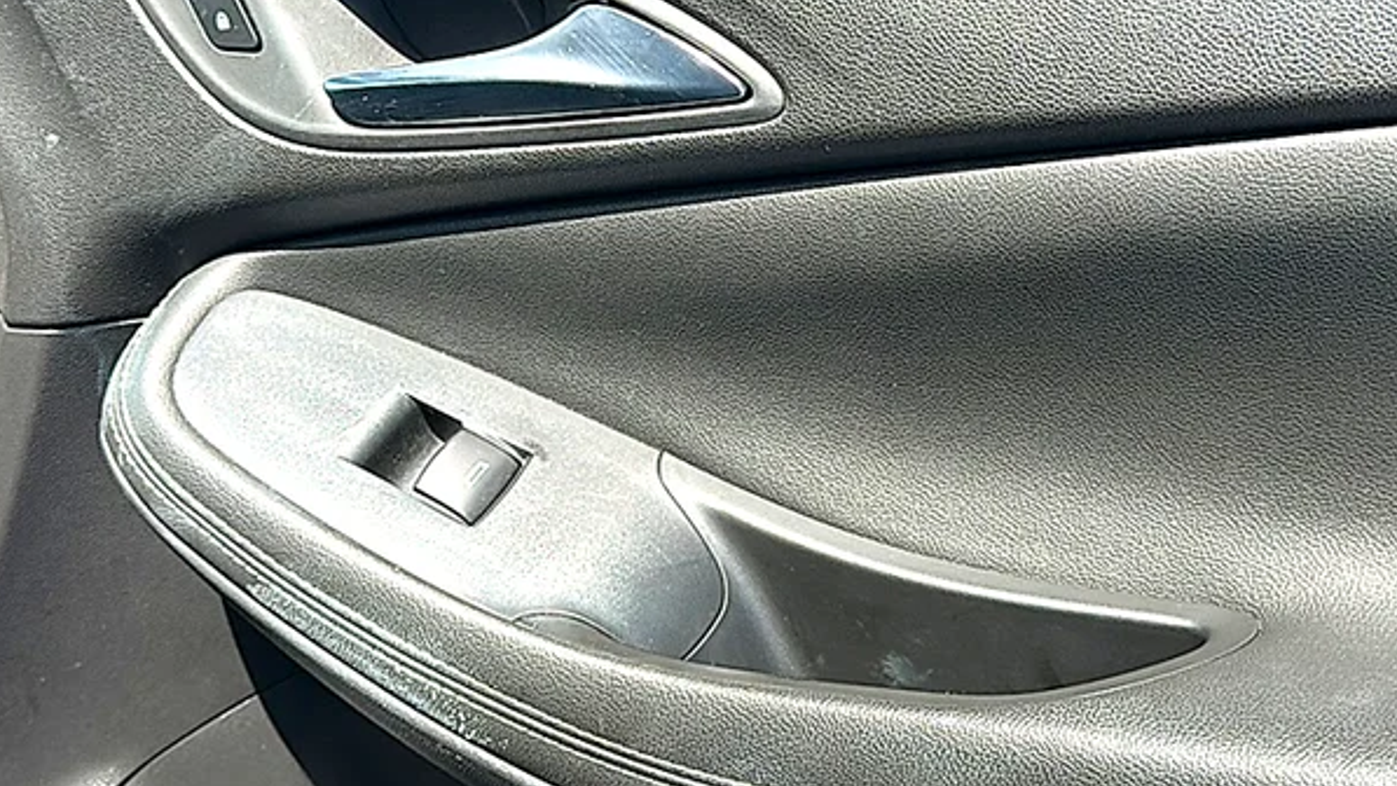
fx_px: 1704
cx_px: 749
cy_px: 338
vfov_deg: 26.0
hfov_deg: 44.5
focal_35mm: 46
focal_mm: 6.86
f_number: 1.78
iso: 80
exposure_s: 1/1042
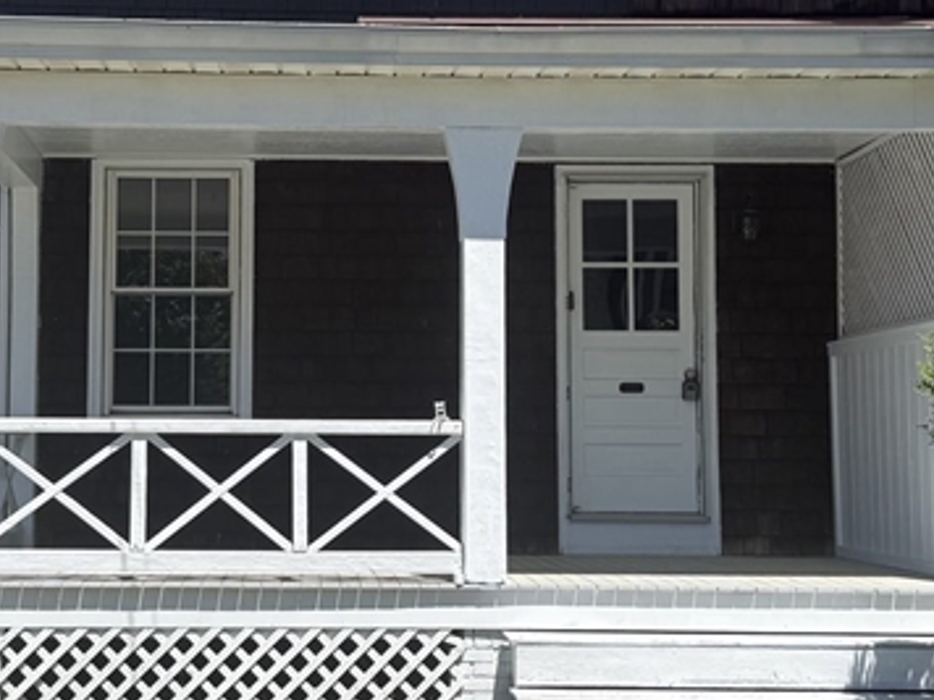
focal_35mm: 69
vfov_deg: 21.3
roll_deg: -0.3
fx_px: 1862
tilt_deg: +4.7
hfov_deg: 28.0
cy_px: 296
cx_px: 338
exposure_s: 1/3953
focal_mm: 6.76
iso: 80
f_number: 1.78
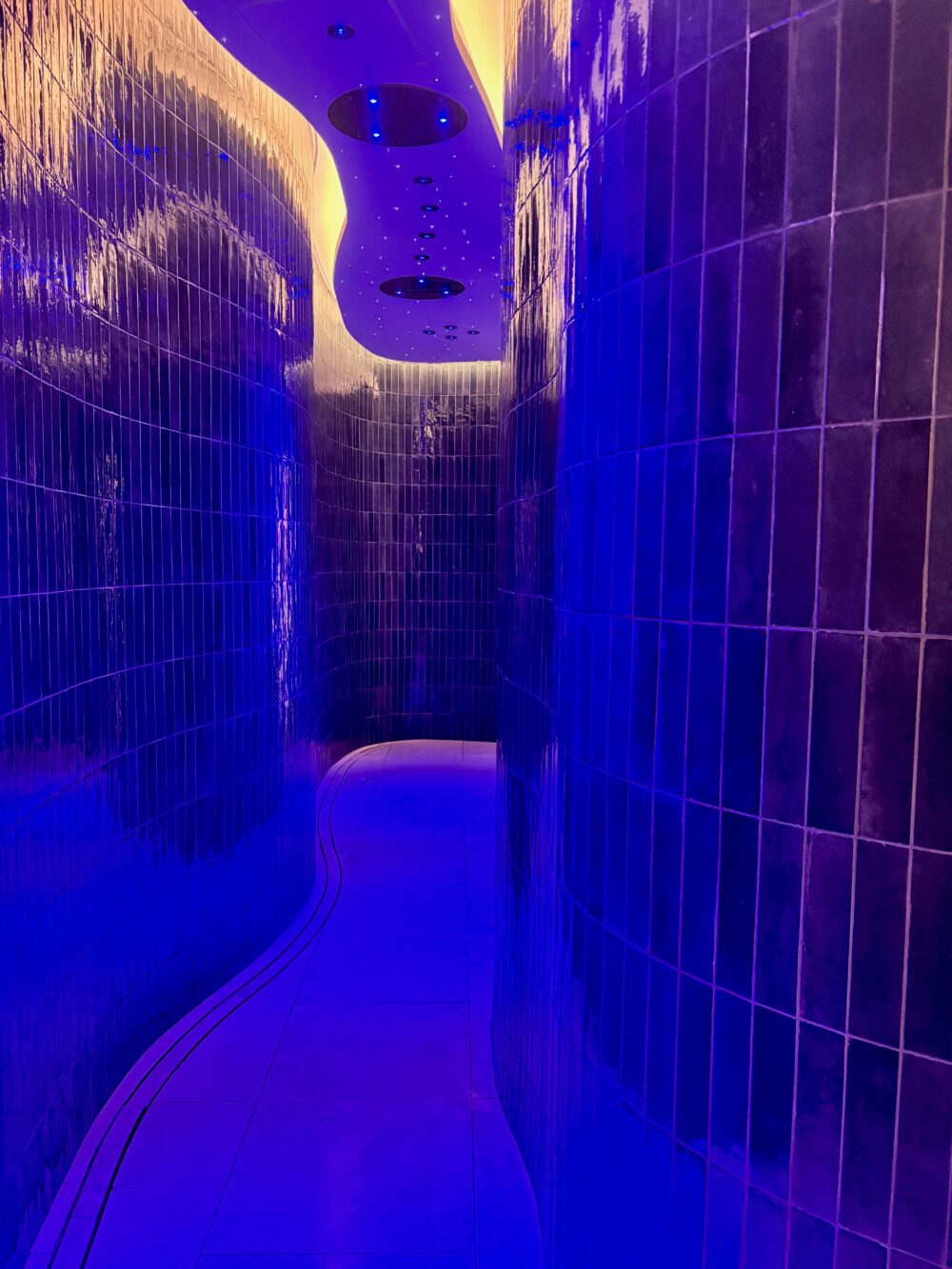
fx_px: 953
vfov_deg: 67.3
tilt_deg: -5.6
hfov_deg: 53.1
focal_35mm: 26
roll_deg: -2.0
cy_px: 634
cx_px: 476
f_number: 1.6
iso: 640
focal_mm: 5.96
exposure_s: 1/37
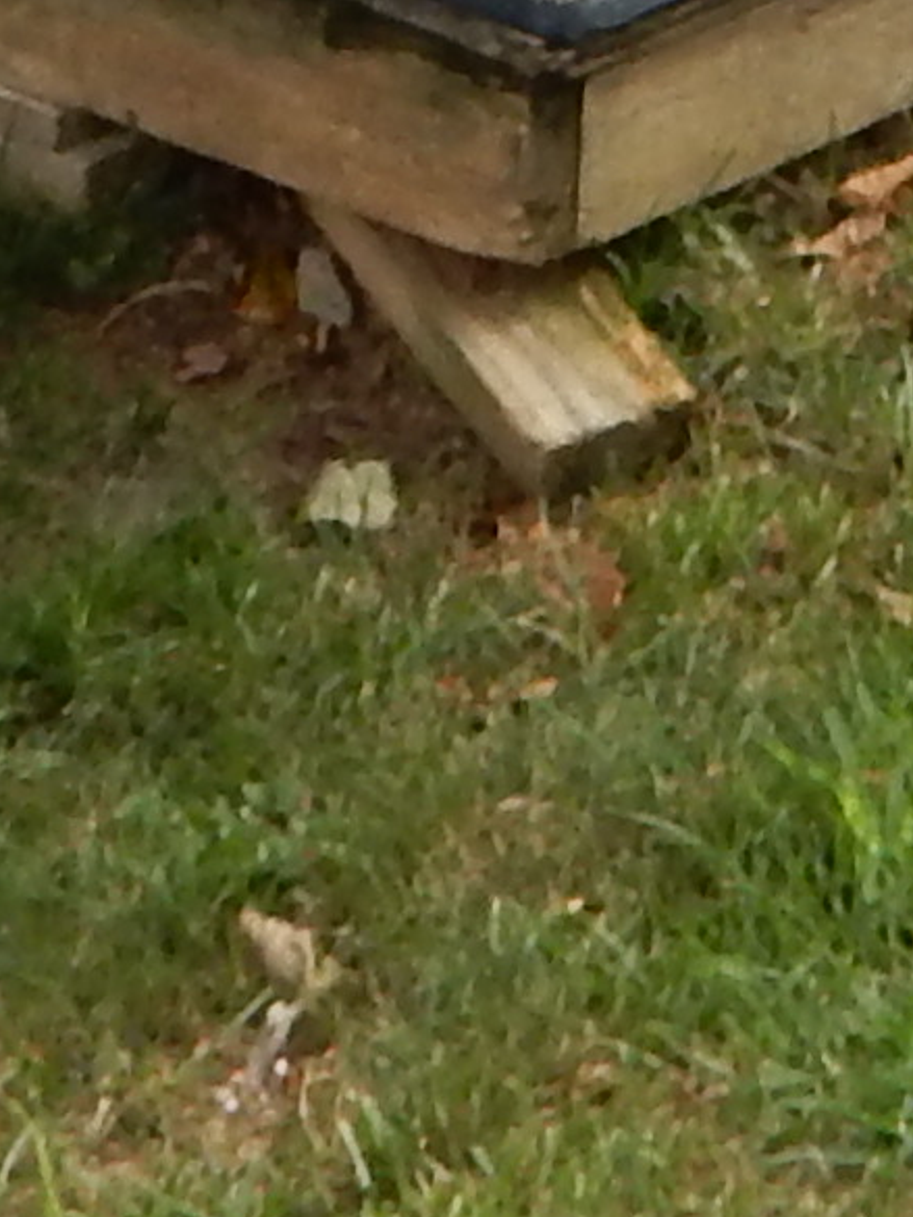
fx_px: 6925
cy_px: -2066
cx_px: 1275
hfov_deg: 7.4
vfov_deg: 8.8
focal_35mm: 197
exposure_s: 1/400
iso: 125
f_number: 3.7
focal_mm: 4.5
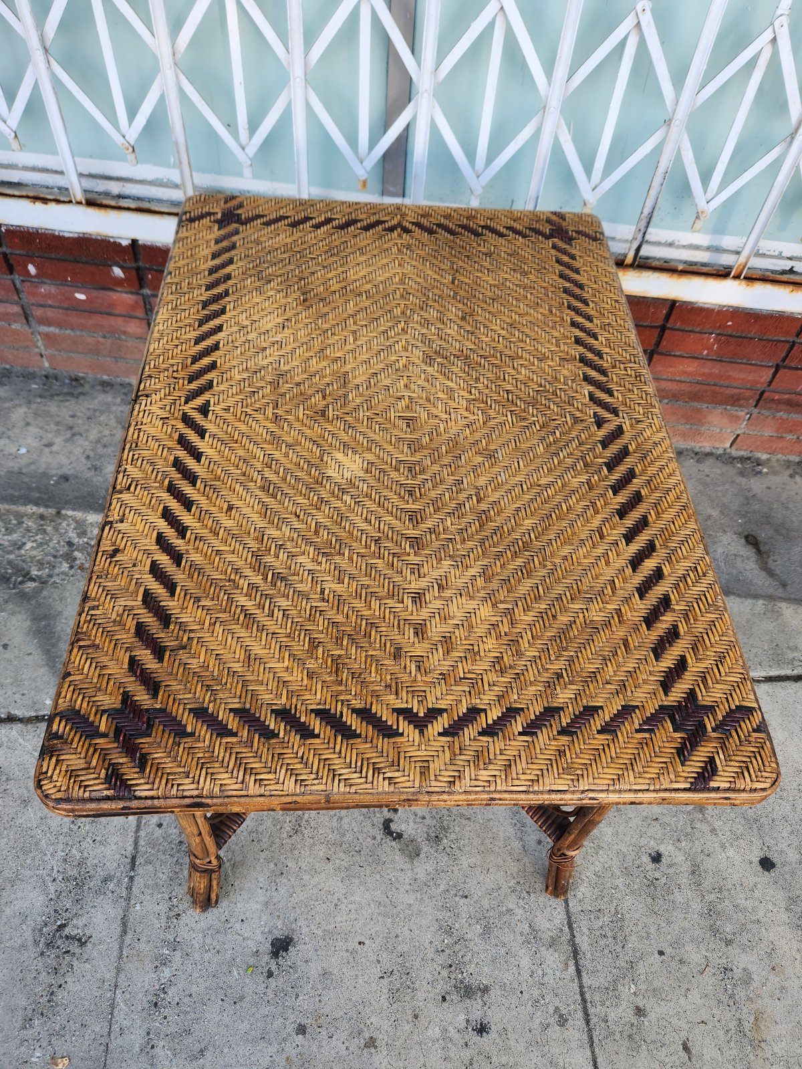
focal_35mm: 23
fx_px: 710
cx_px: 401
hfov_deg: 58.9
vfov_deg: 73.9
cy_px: 534
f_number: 1.8
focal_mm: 5.4
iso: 25
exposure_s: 1/180
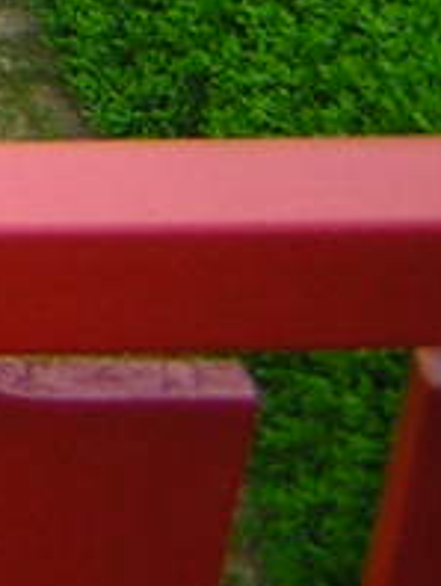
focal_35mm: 186
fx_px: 3153
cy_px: -530
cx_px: -1060
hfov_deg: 6.9
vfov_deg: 10.0
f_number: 2.6
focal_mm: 4.7
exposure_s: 1/227
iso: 50
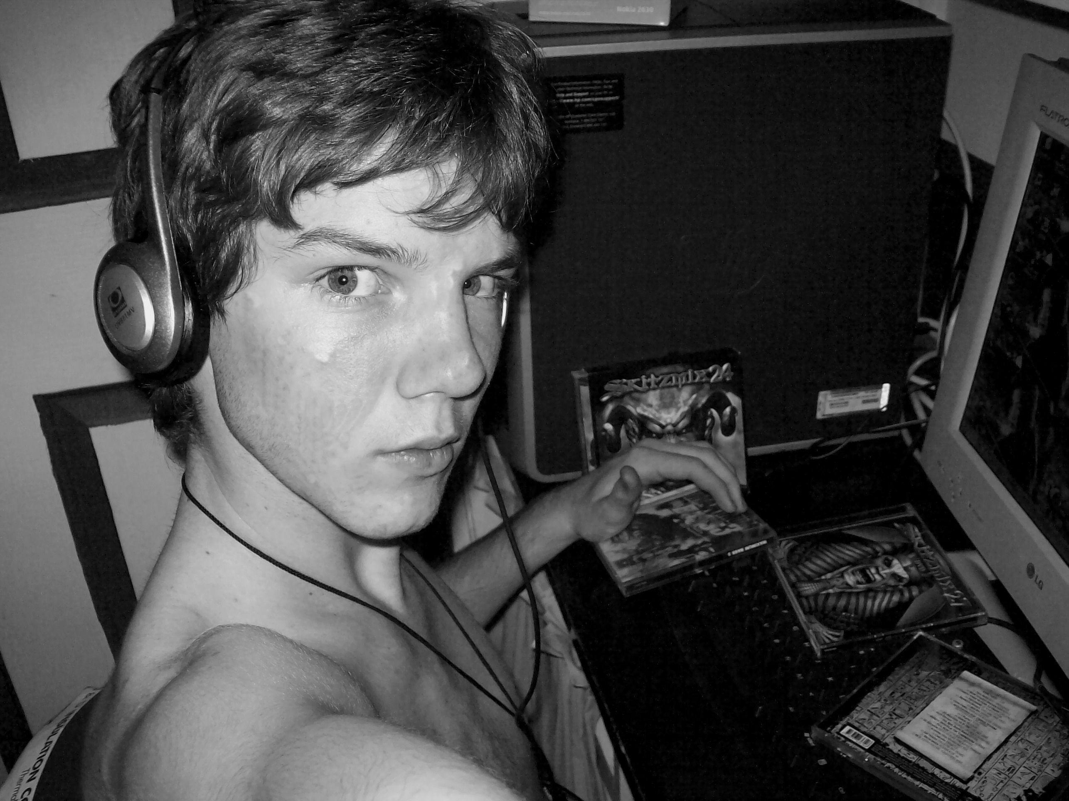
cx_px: 534
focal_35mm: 36
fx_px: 1112
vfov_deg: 39.6
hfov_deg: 51.4
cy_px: 400
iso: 80
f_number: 2.7
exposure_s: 1/64
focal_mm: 6
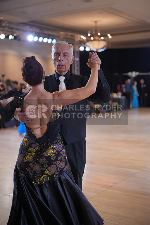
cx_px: 75
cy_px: 112
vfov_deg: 39.6
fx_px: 312
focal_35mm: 50
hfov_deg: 27.0
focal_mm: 50
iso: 1250
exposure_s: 1/500
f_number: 2
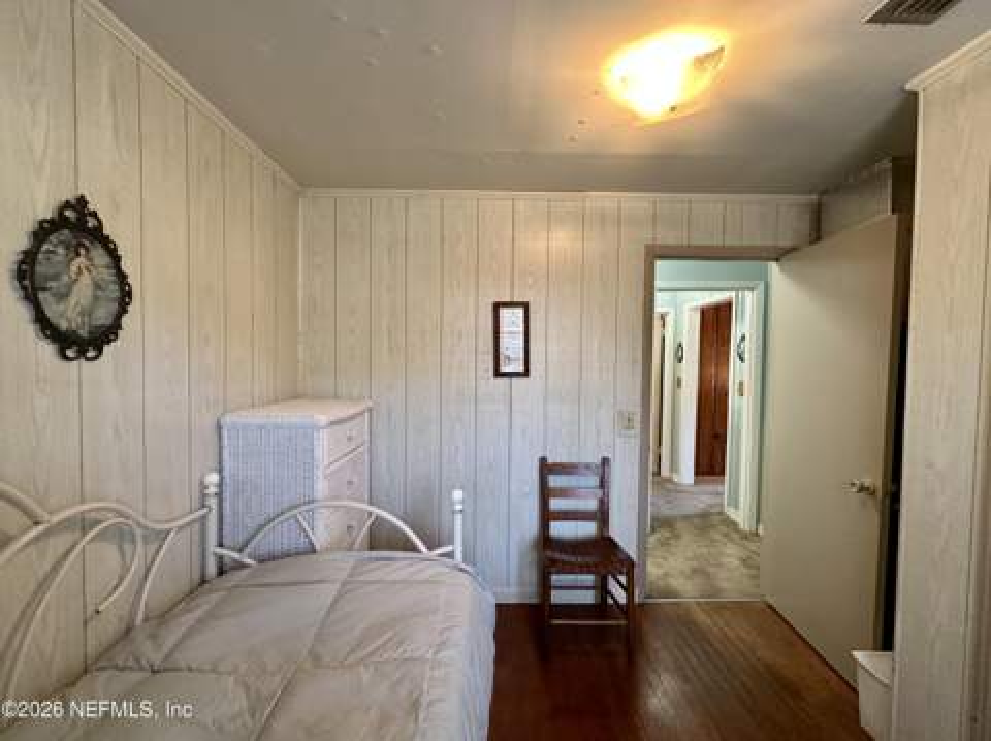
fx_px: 400
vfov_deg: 85.6
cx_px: 496
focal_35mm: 14
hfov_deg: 102.1
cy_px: 370
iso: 250
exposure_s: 1/60
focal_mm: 2.22
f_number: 2.2
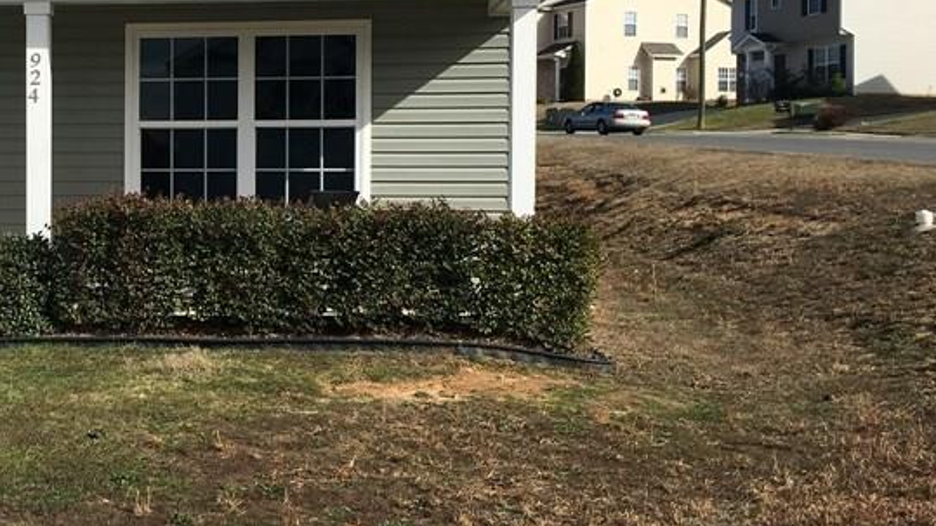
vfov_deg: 20.0
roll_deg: +0.2
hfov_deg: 33.0
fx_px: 1489
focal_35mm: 60
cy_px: 208
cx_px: 82
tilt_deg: +0.0
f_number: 2.2
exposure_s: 1/1923
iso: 25
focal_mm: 4.15
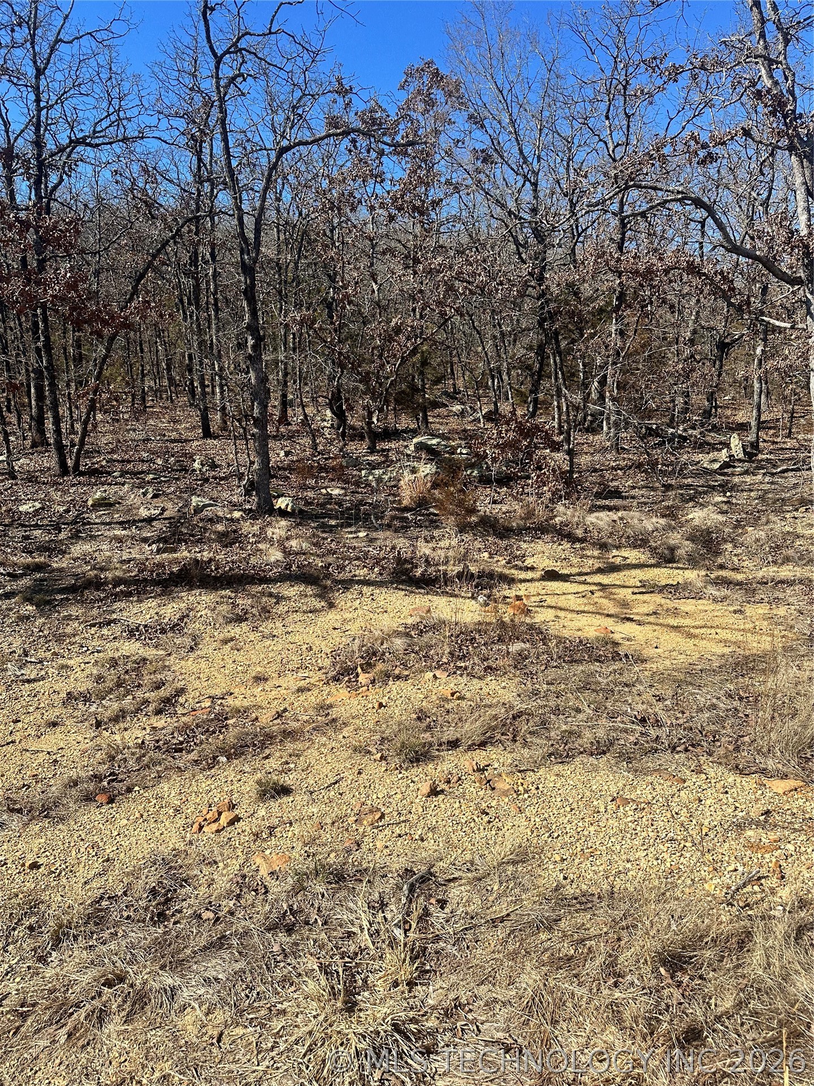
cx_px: 407
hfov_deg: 56.8
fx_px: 752
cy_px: 543
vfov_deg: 71.6
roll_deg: +1.1
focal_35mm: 24
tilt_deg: -6.6
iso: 80
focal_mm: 6.86
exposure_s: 1/3861
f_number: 1.78
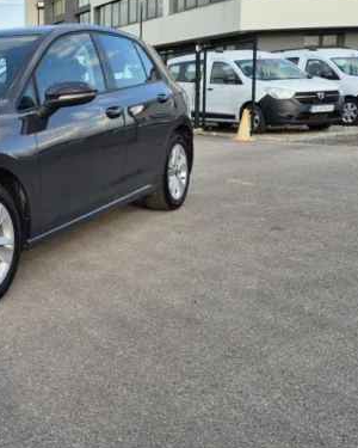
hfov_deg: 29.3
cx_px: -44
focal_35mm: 46
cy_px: 194
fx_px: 609
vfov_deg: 40.3
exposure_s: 1/566
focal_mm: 5.4
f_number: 1.8
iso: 25
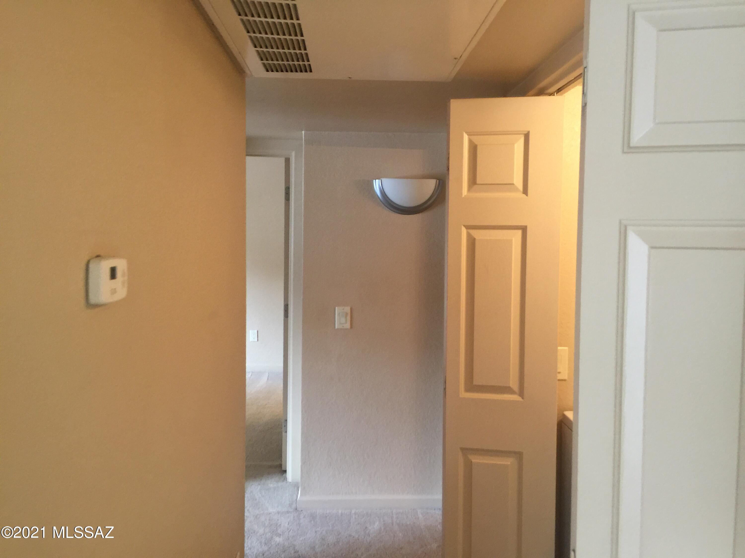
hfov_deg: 61.7
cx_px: 372
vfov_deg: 48.2
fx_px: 624
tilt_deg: -2.4
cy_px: 279
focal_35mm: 29
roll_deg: -2.8
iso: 64
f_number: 2.2
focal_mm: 4.15
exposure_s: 1/15
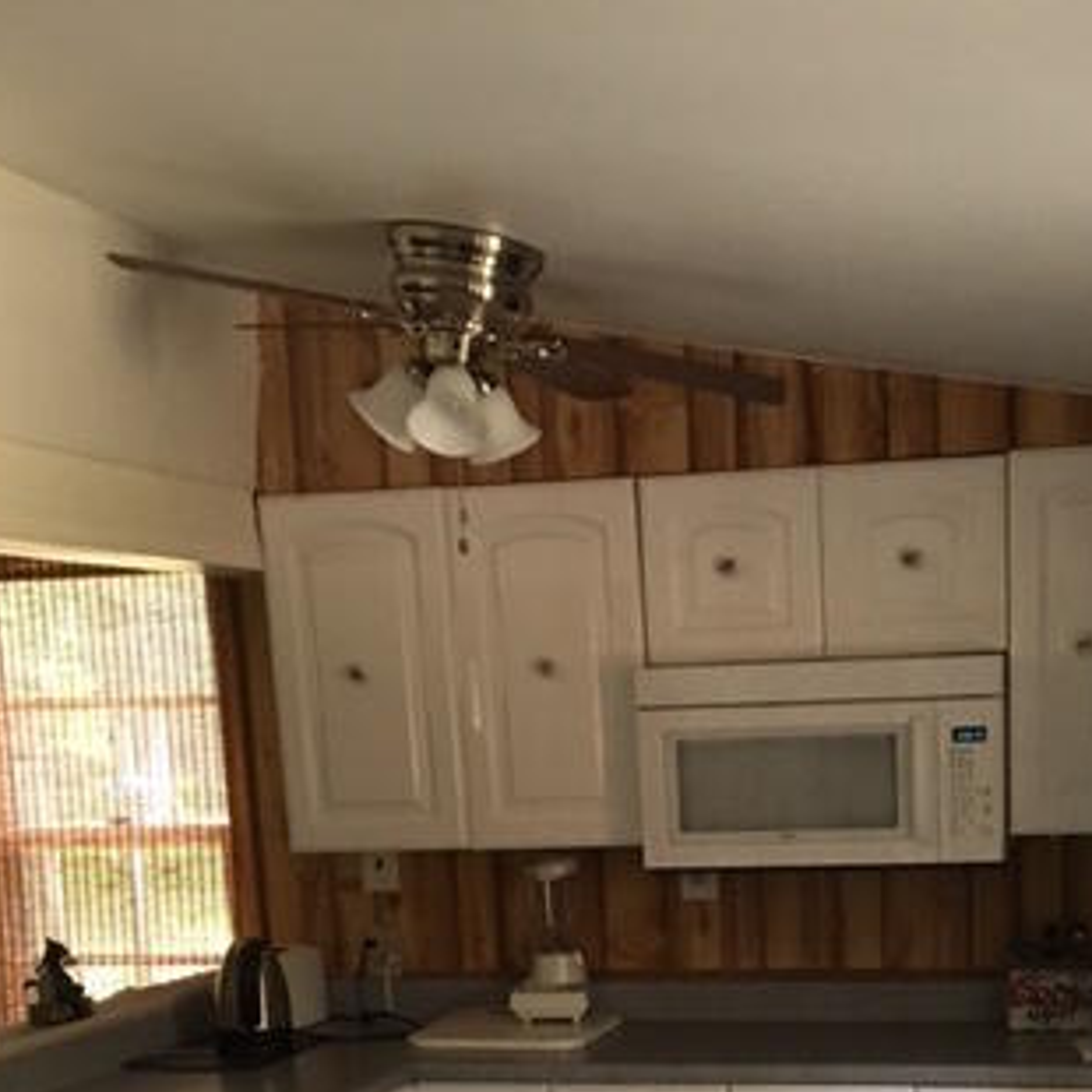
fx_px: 1892
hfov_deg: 31.8
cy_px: 1106
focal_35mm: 53
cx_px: 768
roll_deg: +2.1
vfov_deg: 29.9
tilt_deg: -12.8
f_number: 2.2
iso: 100
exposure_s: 1/15
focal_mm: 4.15
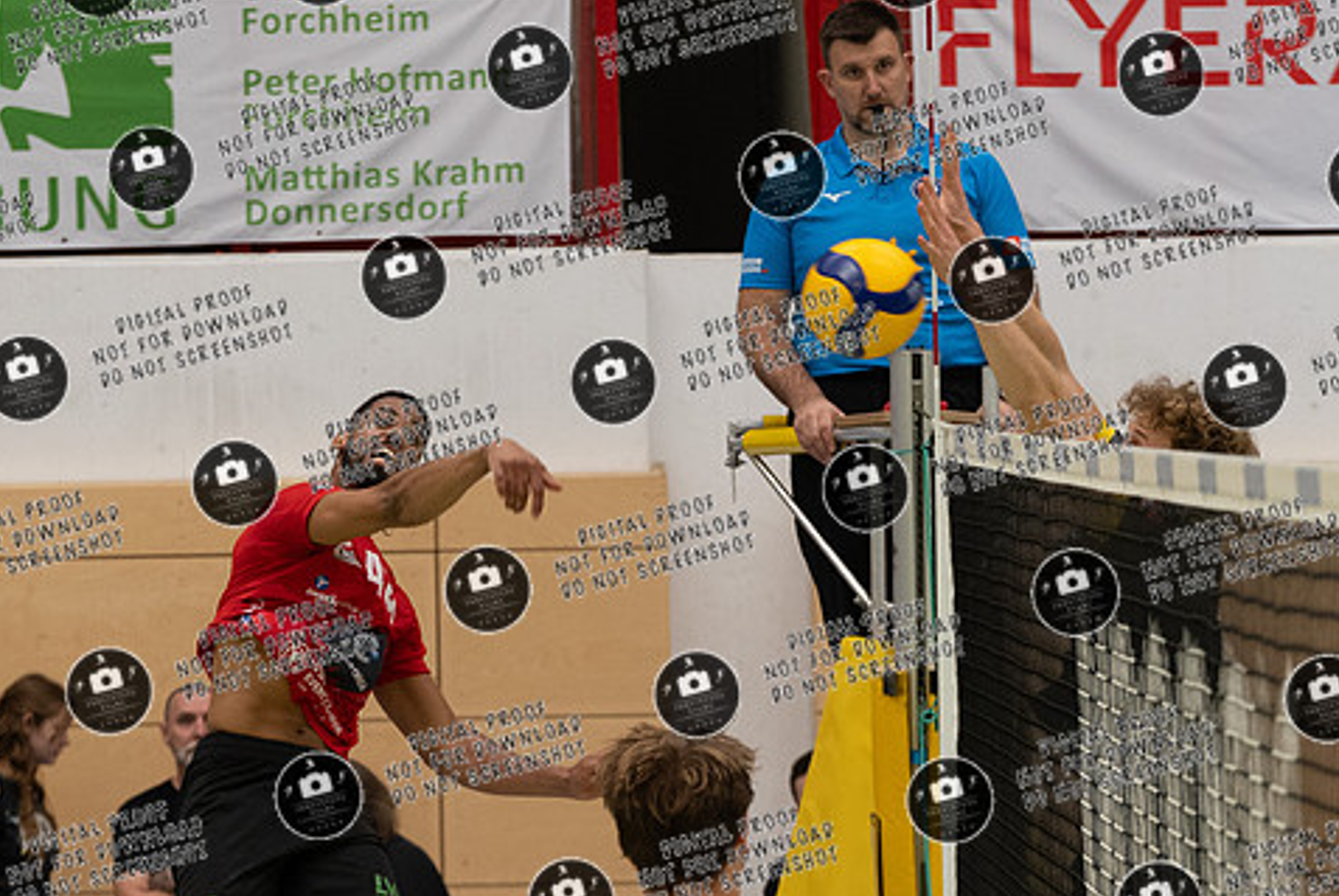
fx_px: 8004
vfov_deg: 6.4
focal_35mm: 215
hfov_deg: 9.6
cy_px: 562
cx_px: 421
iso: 2500
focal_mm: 102
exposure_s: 1/1250
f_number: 3.5
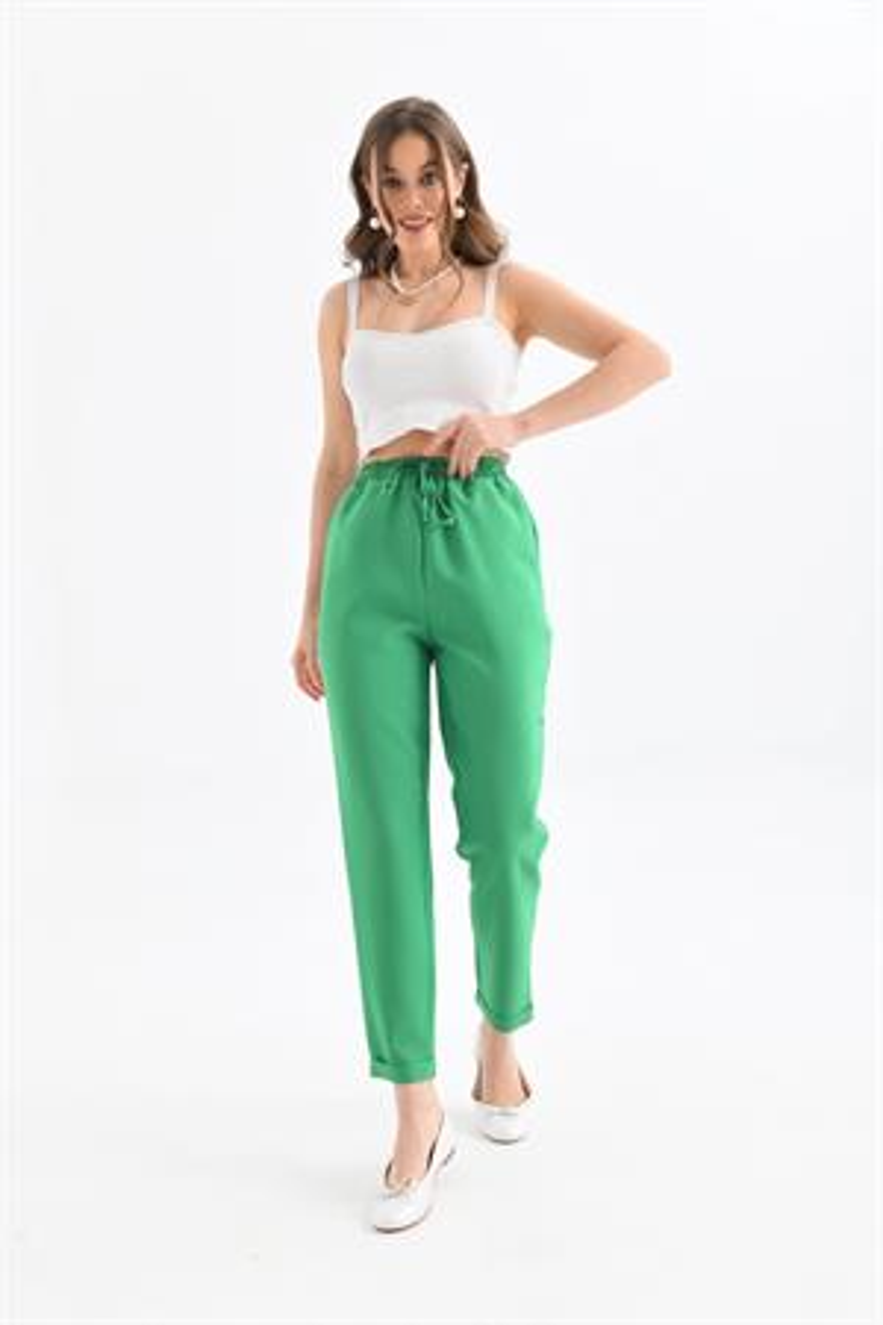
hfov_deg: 30.5
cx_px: 442
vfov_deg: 44.5
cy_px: 662
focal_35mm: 44
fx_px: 1619
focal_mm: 44
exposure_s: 1/125
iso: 160
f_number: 6.3
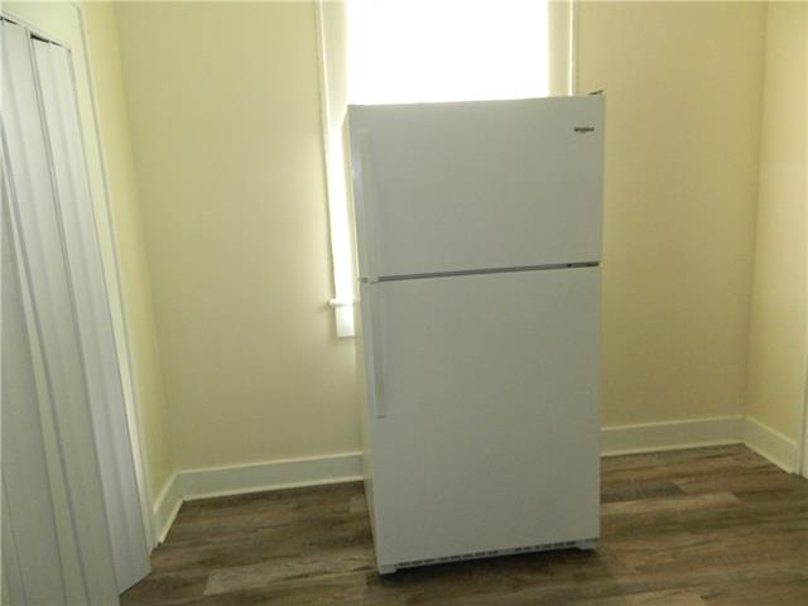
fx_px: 584
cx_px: 404
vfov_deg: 54.9
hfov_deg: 69.4
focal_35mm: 25
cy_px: 303
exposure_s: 1/8
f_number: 3.1
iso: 400
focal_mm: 4.5
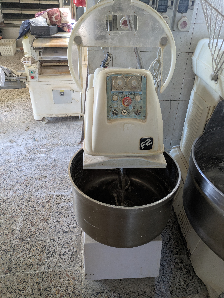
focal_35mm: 25
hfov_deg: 54.9
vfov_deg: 69.4
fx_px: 216
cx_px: 112
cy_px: 149
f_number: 1.89
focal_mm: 5.43
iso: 231
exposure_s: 1/33.3
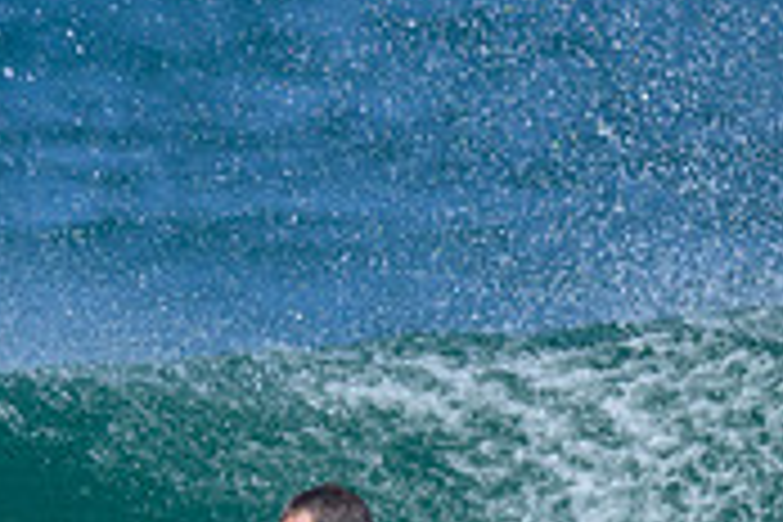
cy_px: 912
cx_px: 1
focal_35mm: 3672
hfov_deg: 0.6
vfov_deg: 0.4
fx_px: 79860
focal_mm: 800
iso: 320
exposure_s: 1/2000
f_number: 6.3
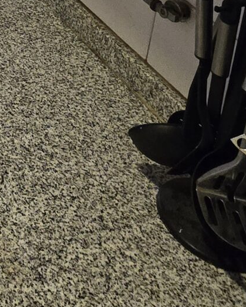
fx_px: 564
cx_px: -190
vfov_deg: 22.2
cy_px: -209
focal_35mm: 62
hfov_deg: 19.1
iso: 400
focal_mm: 2.2
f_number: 2.2
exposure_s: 1/50
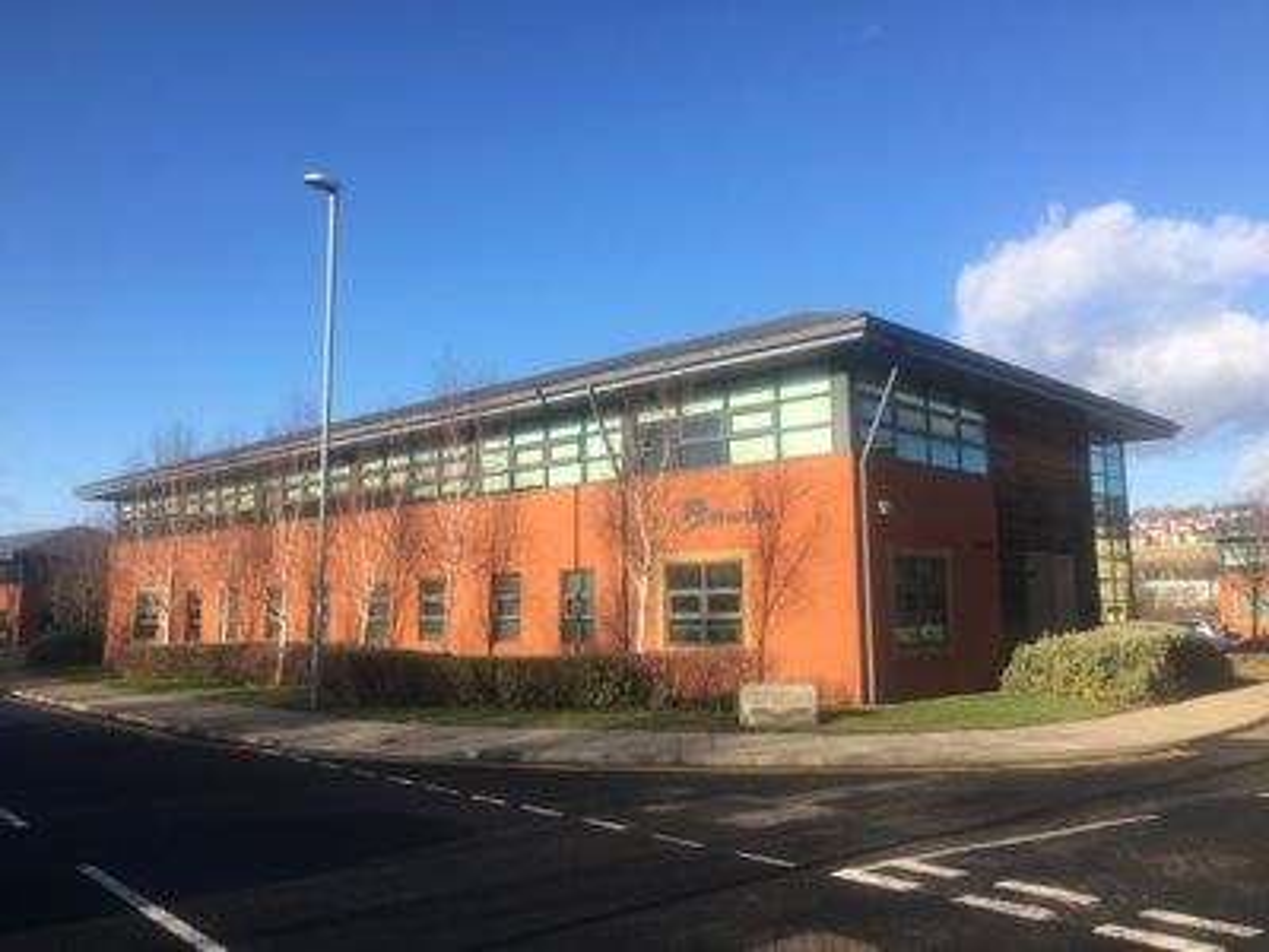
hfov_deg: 61.7
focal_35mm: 29
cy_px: 476
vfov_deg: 48.2
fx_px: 1063
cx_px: 634
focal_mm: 4.15
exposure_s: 1/962
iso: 25
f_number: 2.2
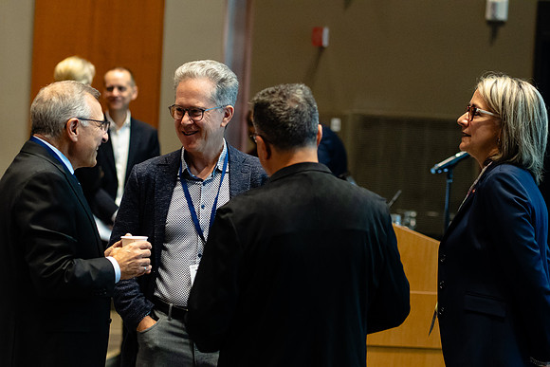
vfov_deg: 10.8
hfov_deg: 16.1
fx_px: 1941
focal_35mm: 127
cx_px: 275
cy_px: 184
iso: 4000
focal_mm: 85
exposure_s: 1/200
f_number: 2.8
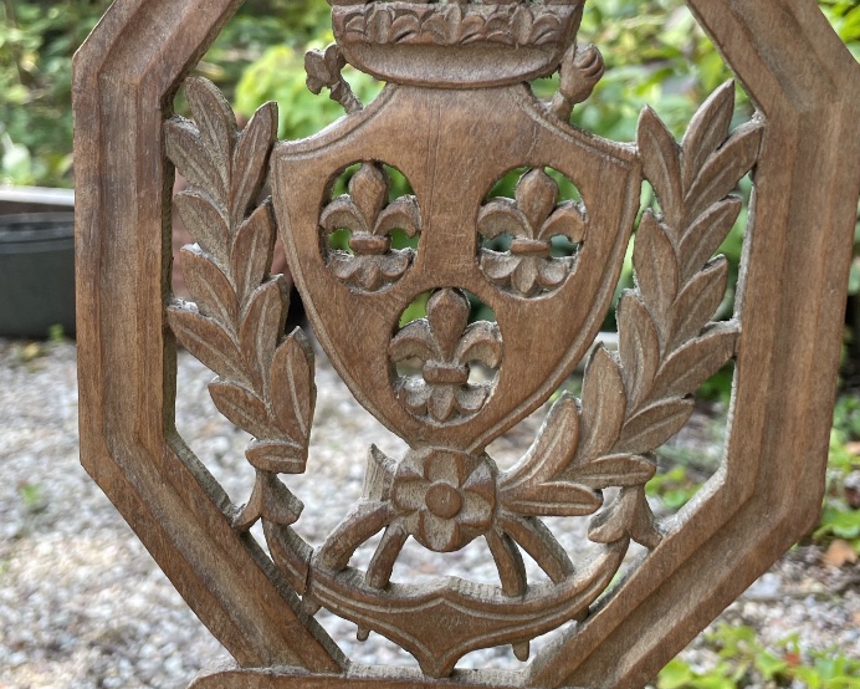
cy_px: 306
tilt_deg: -17.9
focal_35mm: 44
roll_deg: -4.1
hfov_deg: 42.0
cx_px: 440
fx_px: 1120
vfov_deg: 34.1
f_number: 1.6
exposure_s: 1/198
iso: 32
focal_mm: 4.2
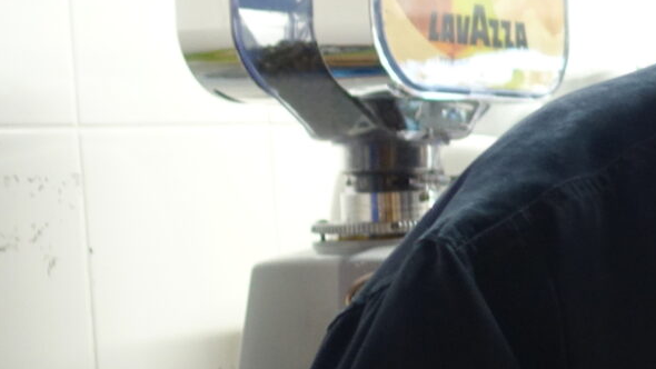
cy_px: 207
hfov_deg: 15.1
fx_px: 1896
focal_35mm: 109
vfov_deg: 11.1
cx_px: 1383
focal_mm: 8.8
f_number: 1.8
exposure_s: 1/30
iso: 250
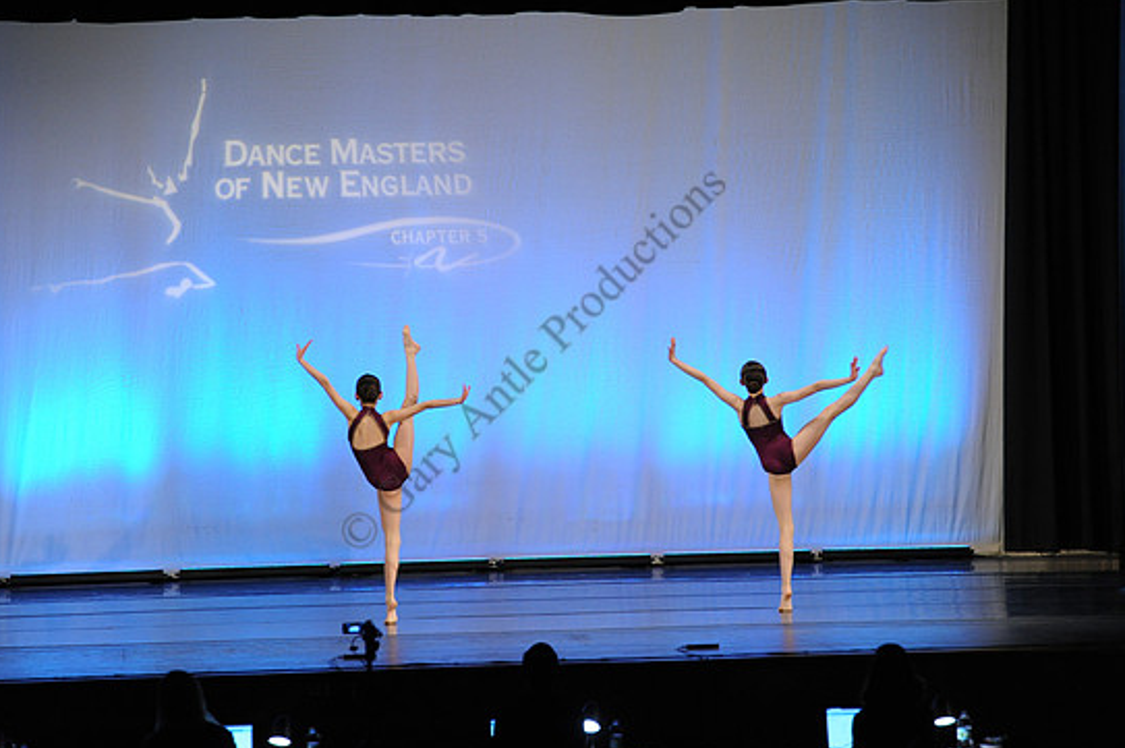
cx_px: 539
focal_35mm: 187
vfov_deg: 7.3
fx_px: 5838
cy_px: 361
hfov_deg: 11.0
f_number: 4
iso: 2500
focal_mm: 175
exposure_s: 1/320
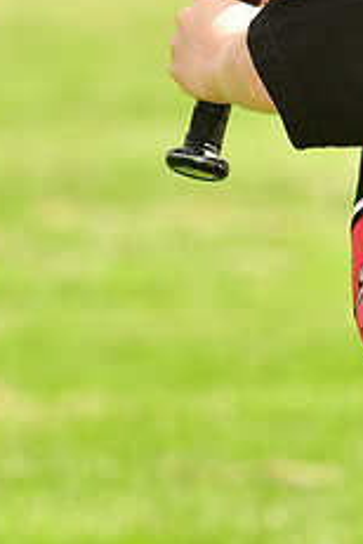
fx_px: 7985
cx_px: 423
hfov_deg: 2.6
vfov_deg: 3.9
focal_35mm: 528
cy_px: -101
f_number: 5
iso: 200
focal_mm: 140
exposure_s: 1/640
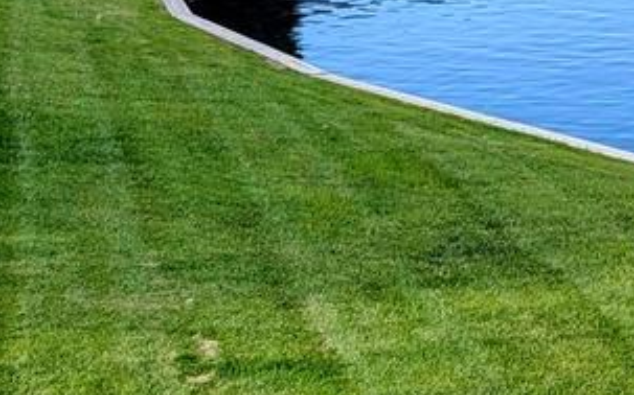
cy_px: -219
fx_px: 2090
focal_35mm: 121
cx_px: 923
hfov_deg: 16.0
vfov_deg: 10.4
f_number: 1.68
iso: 20
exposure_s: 1/698
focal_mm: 6.9
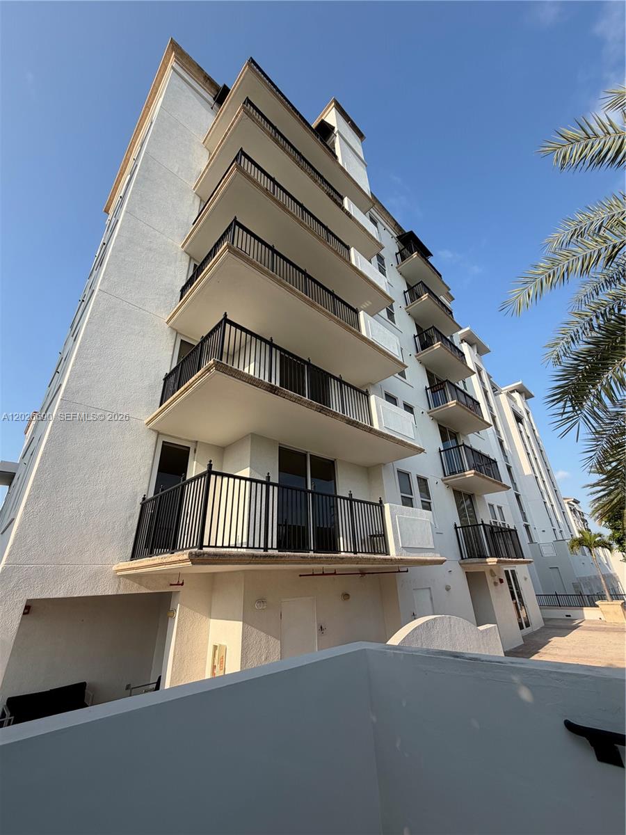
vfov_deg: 102.1
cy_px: 418
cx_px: 313
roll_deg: +3.0
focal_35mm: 14
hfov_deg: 85.7
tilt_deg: +26.3
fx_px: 338
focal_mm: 2.22
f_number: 2.2
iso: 32
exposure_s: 1/770
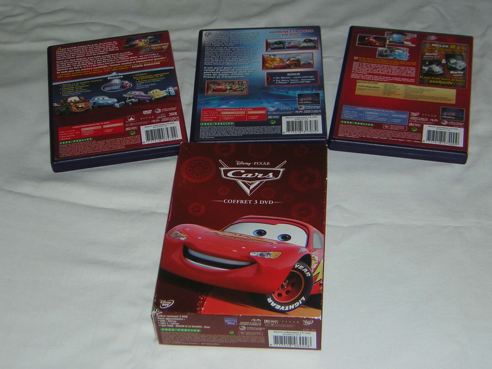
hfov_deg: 27.8
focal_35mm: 70
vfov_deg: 21.0
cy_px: 184
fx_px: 995
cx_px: 246
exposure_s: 1/60.1
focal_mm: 9.1
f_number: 3.6
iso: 50
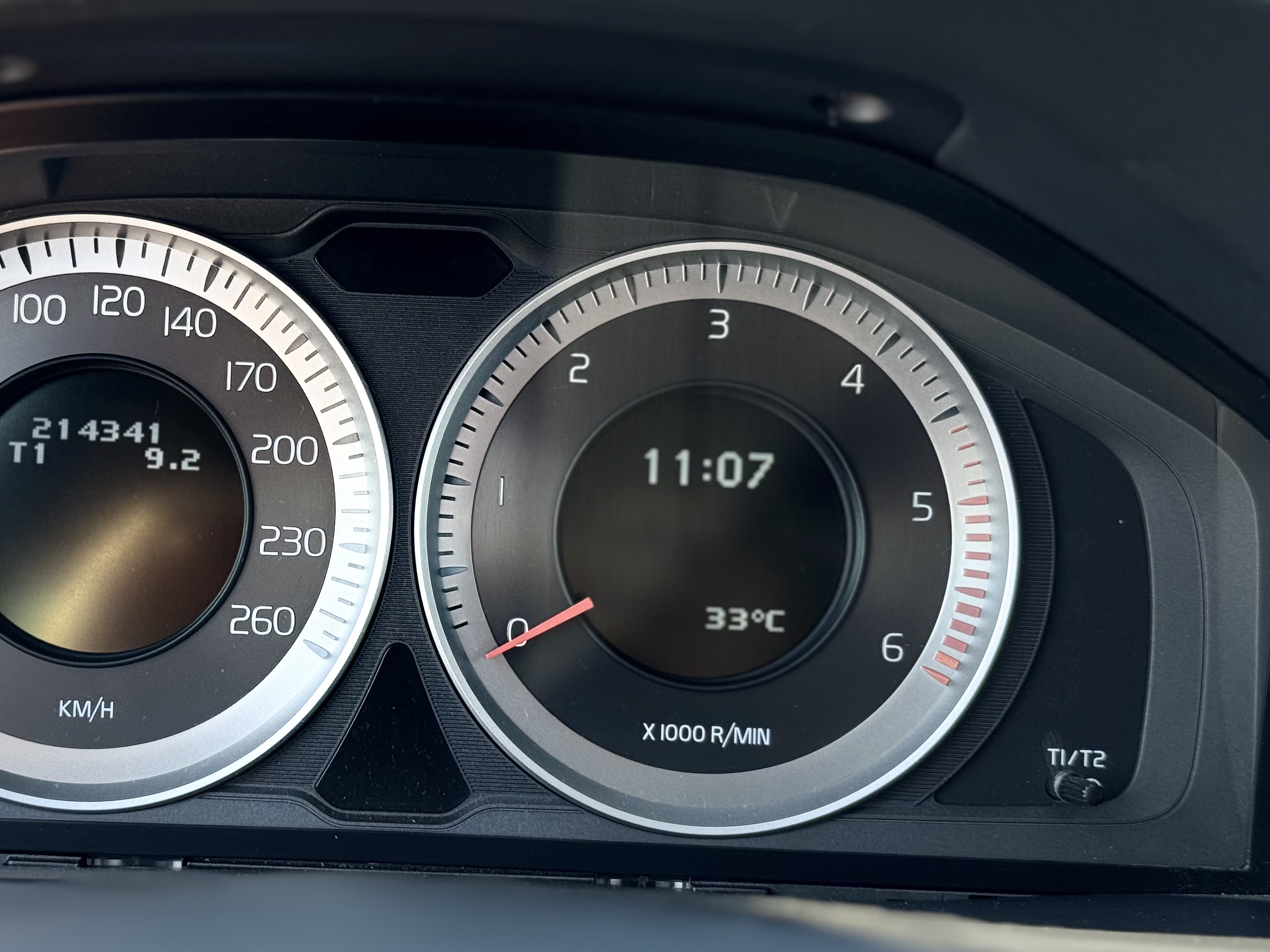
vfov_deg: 22.2
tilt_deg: -16.1
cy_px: 433
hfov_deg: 29.2
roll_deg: -2.0
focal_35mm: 66
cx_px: 422
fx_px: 2421
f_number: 1.78
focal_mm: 6.76
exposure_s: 1/461
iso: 64
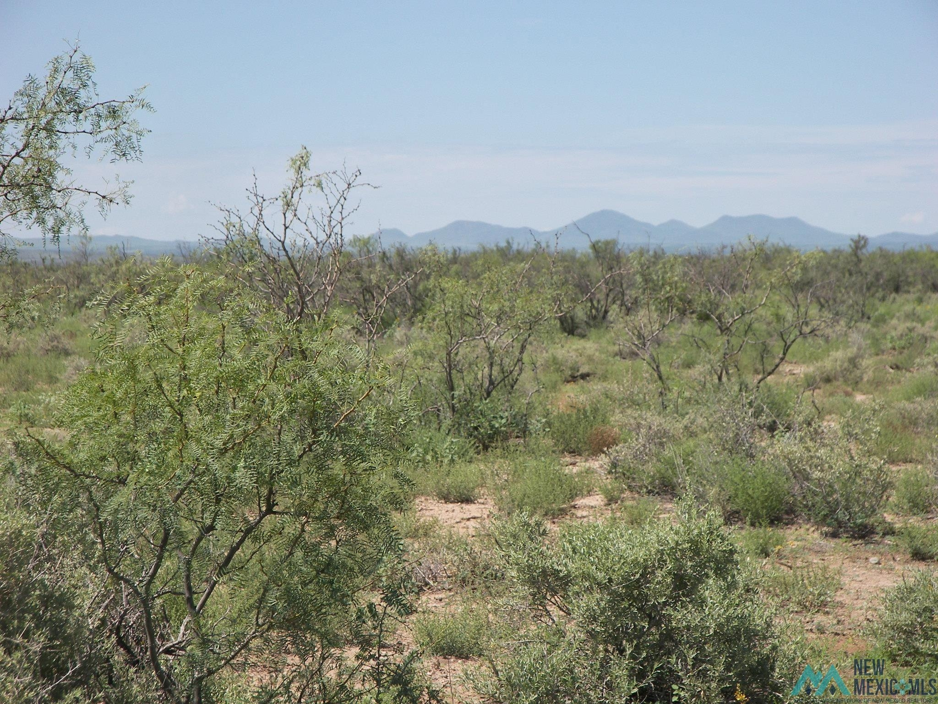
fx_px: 3794
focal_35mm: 140
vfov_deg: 10.6
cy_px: 352
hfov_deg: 14.1
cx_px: 469
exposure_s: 1/500
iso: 50
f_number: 4.1
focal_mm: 29.4
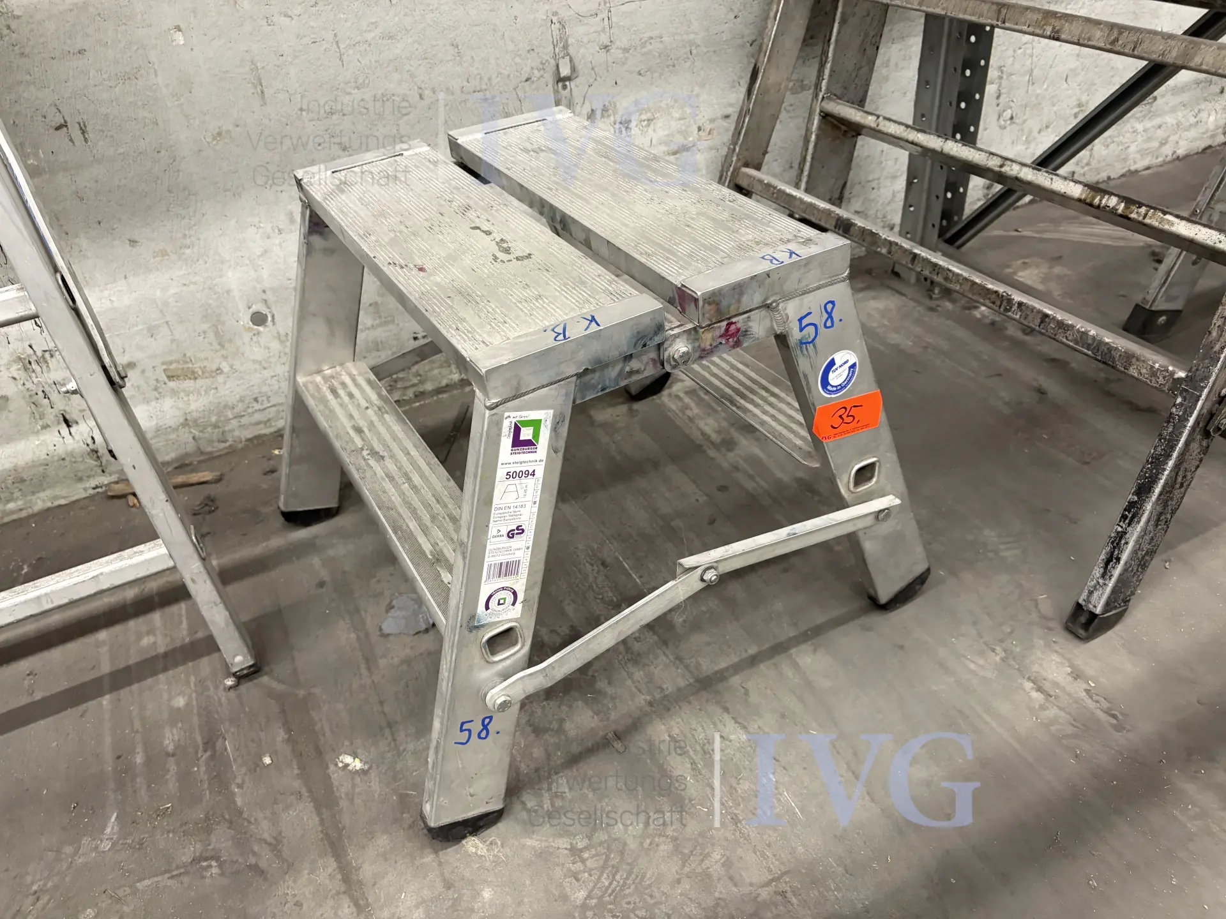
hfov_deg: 67.3
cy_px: 460
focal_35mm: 26
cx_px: 613
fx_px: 921
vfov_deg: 53.1
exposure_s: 1/50
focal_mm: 5.96
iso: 250
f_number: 1.6
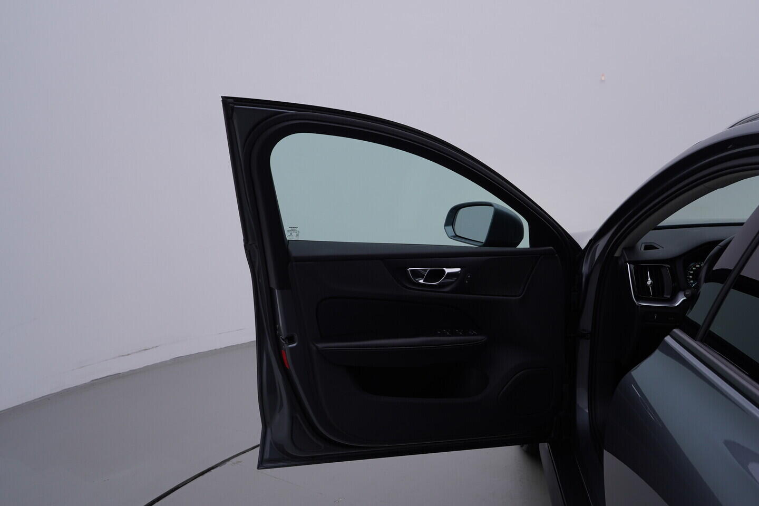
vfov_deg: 36.9
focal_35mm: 36
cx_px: 380
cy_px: 253
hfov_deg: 53.1
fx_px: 759
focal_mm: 24
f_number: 4.5
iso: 125
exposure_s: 1/100
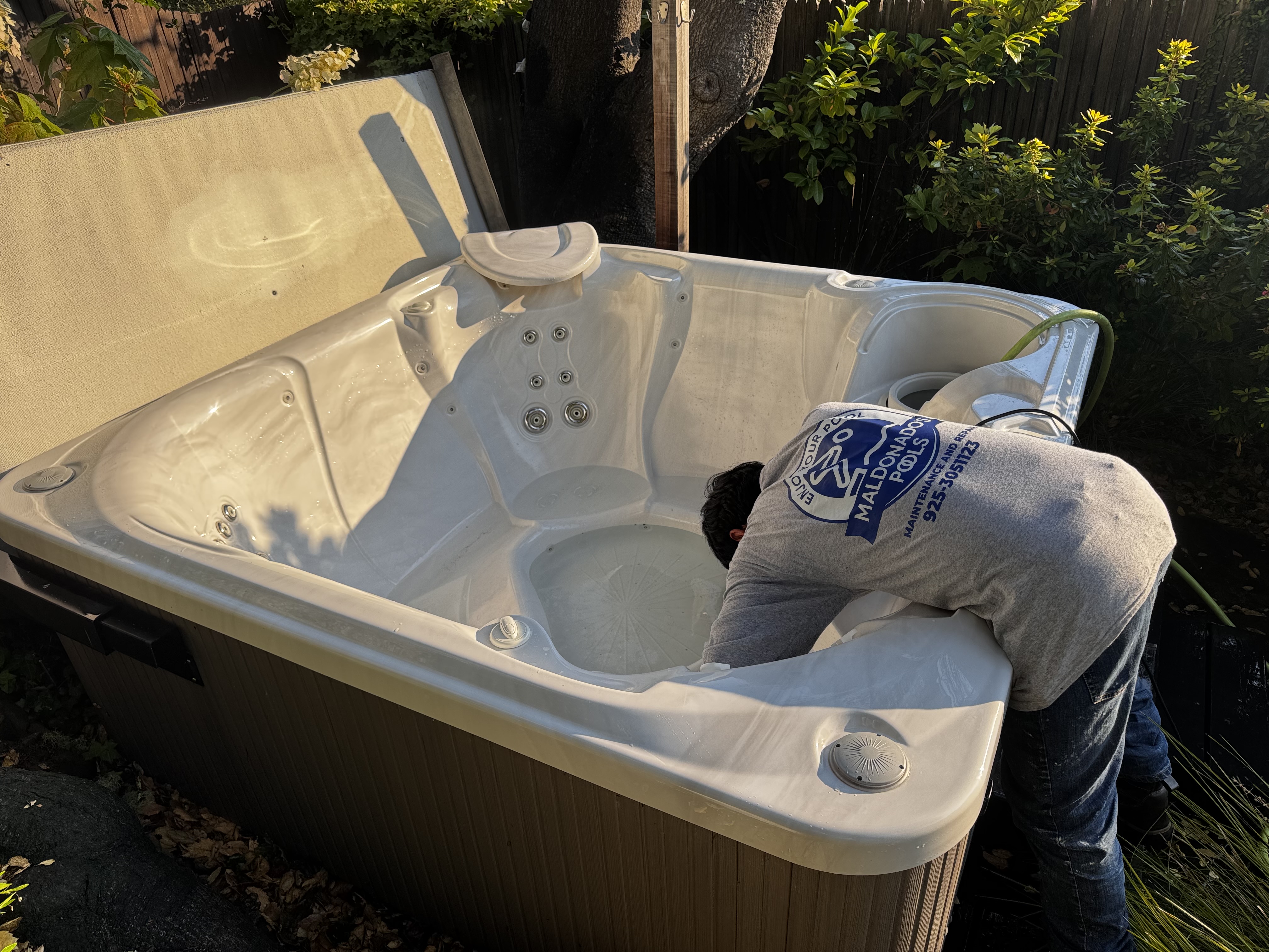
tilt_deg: -32.5
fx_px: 880
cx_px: 634
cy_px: 476
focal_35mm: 24
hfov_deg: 71.6
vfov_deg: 56.8
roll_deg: +3.7
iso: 80
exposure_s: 1/1193
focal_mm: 6.76
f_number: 1.78
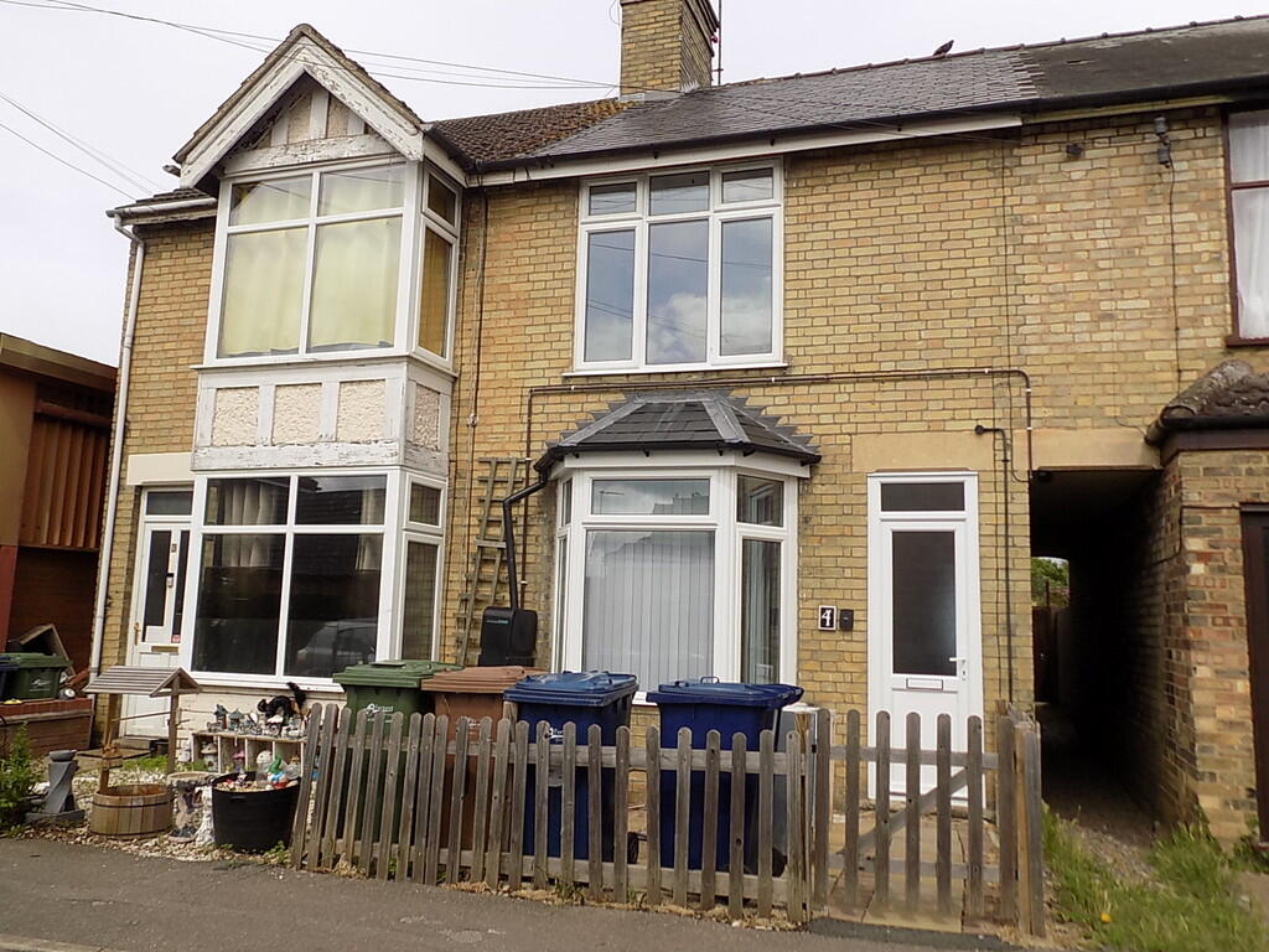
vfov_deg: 51.4
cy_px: 476
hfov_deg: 65.3
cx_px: 634
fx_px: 990
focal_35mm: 27
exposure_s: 1/640
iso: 80
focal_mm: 4.8
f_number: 3.2
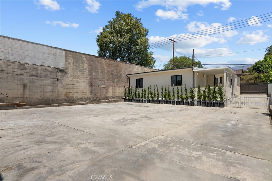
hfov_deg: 84.0
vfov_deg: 61.9
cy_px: 90
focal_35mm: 20
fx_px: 151
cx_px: 136
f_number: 8
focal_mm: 20
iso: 80
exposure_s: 1/90
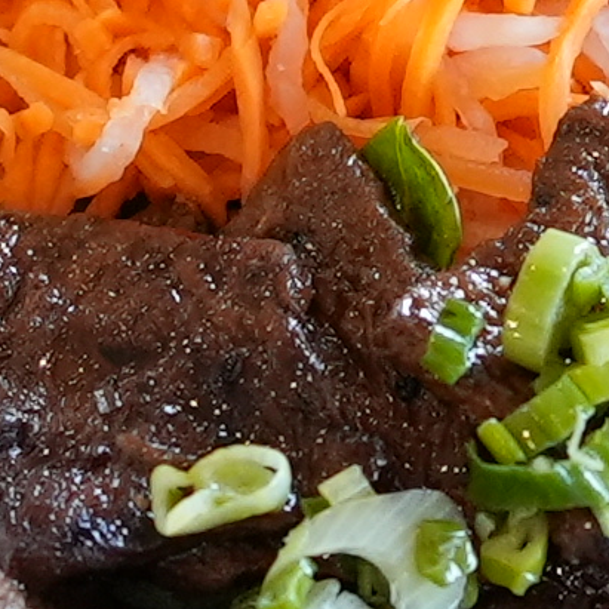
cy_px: -688
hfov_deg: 2.4
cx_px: 809
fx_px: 14829
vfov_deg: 2.3
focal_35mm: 745
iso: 2000
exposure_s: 1/500
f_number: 1.8
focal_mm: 85
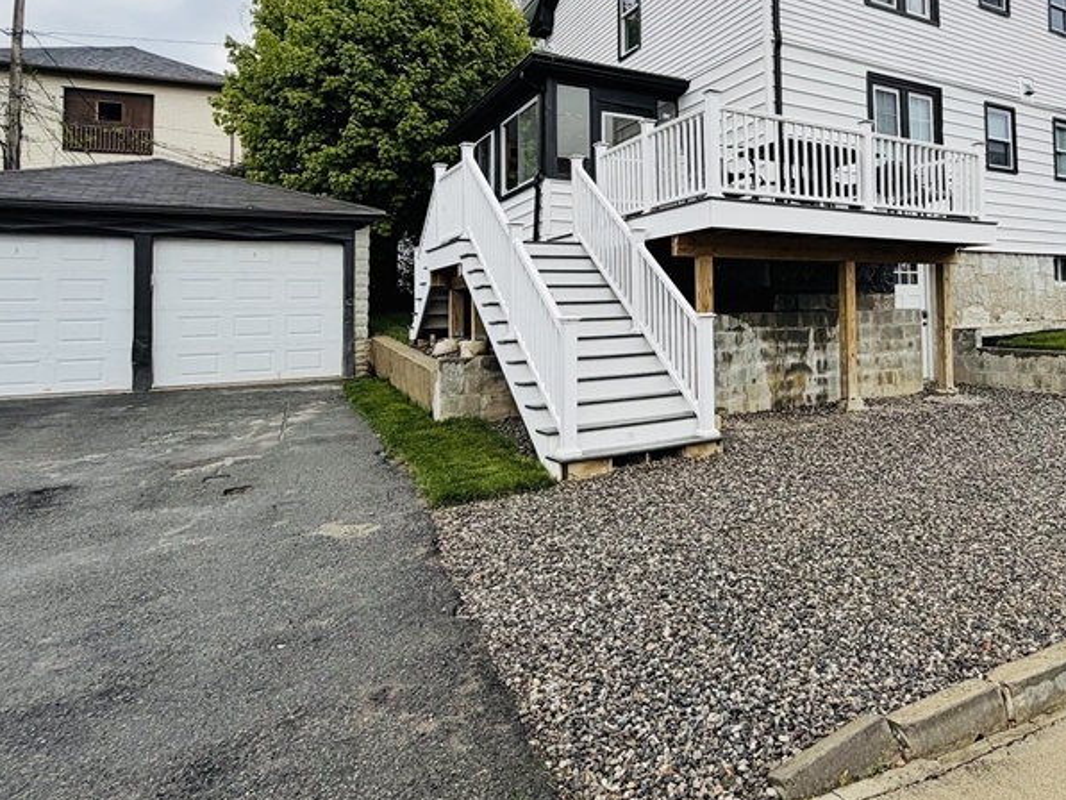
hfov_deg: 68.1
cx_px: 768
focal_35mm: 24
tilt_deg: +2.5
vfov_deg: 55.9
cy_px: 280
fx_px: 739
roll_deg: +1.8
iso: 40
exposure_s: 1/726
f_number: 2.2
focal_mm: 2.22
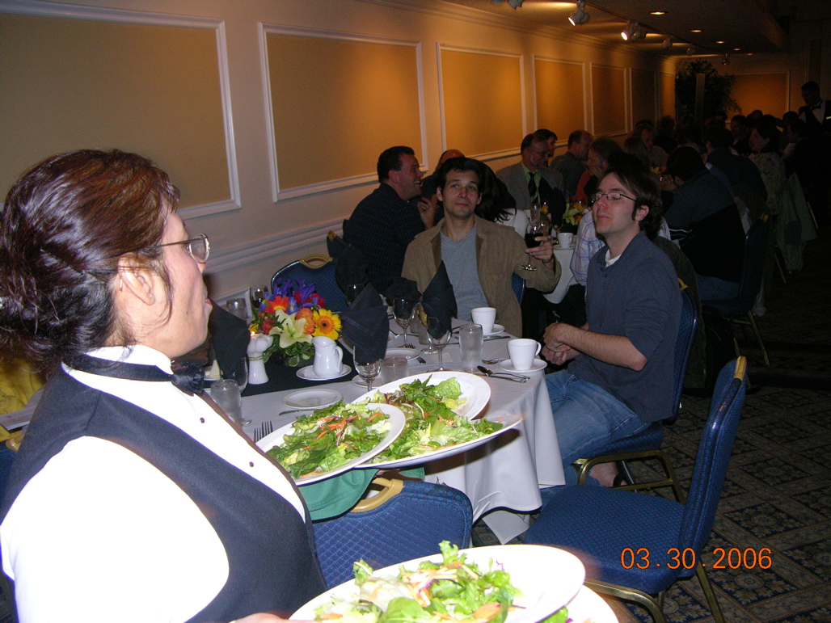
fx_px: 840
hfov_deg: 52.6
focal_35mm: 35
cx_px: 416
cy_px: 312
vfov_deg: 40.7
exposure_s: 1/60.1
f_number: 2.8
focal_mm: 9
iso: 200
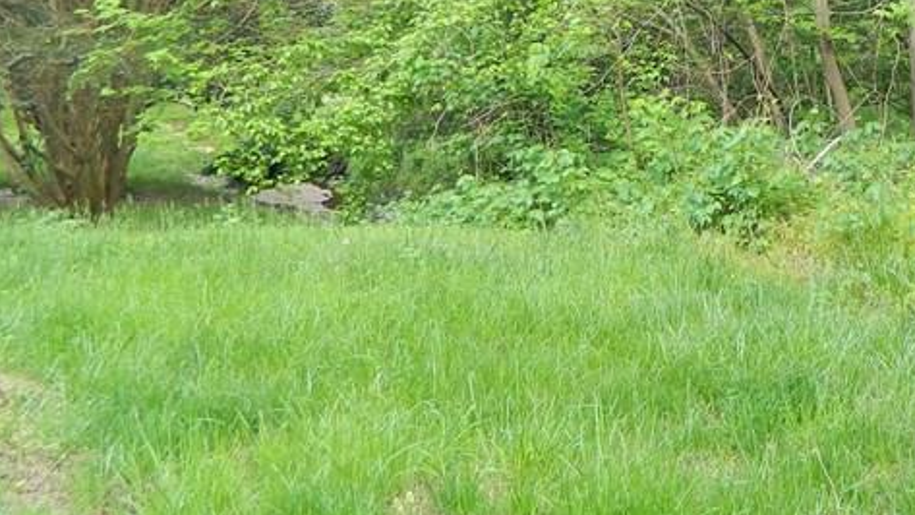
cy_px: -4
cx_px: 878
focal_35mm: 59
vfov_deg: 19.8
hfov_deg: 33.0
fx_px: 1431
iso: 110
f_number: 3.1
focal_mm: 4.5
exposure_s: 1/50
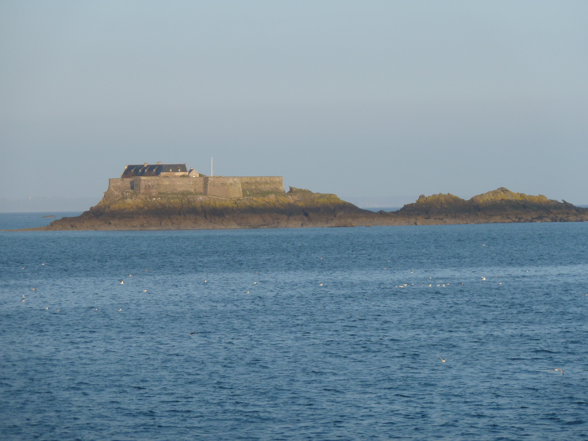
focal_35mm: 182
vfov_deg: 8.2
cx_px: 294
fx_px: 3092
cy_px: 220
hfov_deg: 10.9
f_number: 4.5
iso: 80
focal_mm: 29.9
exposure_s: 1/320
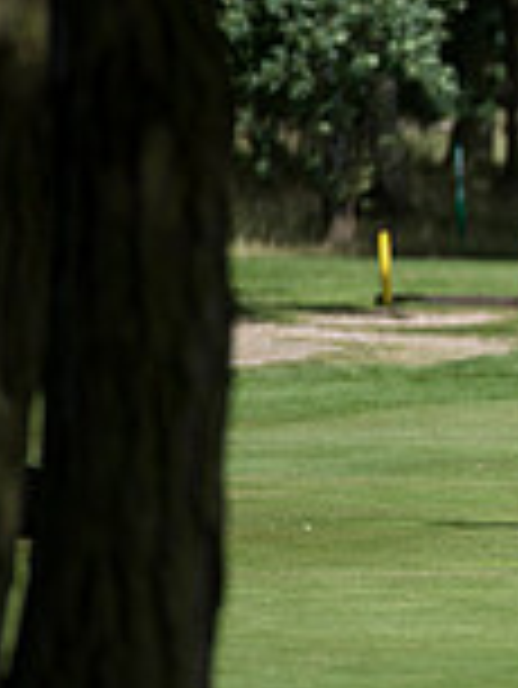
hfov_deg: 1.4
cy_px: 218
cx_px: 1243
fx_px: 21797
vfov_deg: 1.8
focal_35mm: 1094
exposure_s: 1/3200
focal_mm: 300
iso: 320
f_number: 5.6
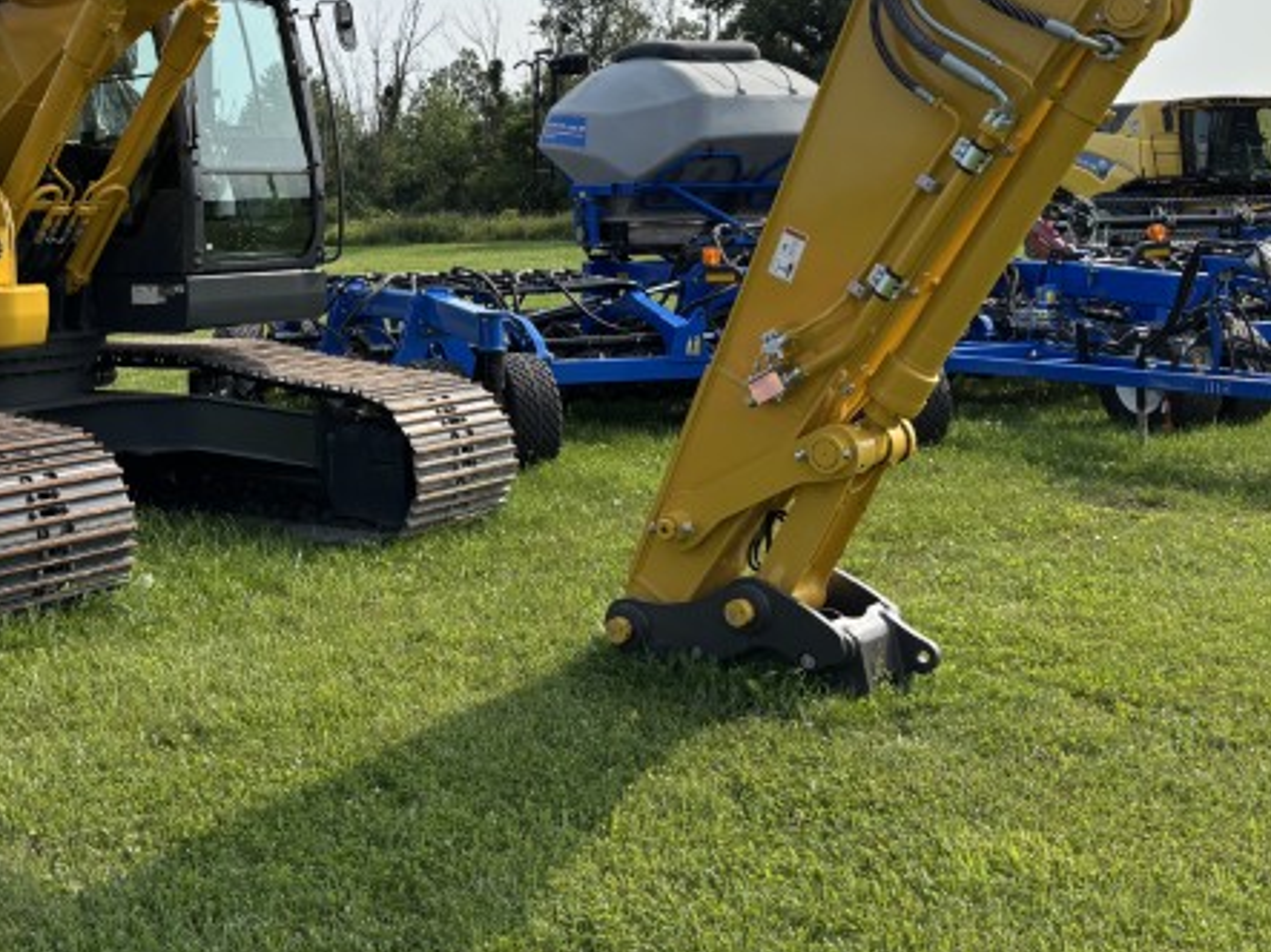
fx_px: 1725
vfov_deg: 29.9
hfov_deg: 39.5
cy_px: 146
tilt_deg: +1.6
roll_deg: +2.4
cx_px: 336
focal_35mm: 47
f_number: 1.6
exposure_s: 1/3788
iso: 50
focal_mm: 5.96
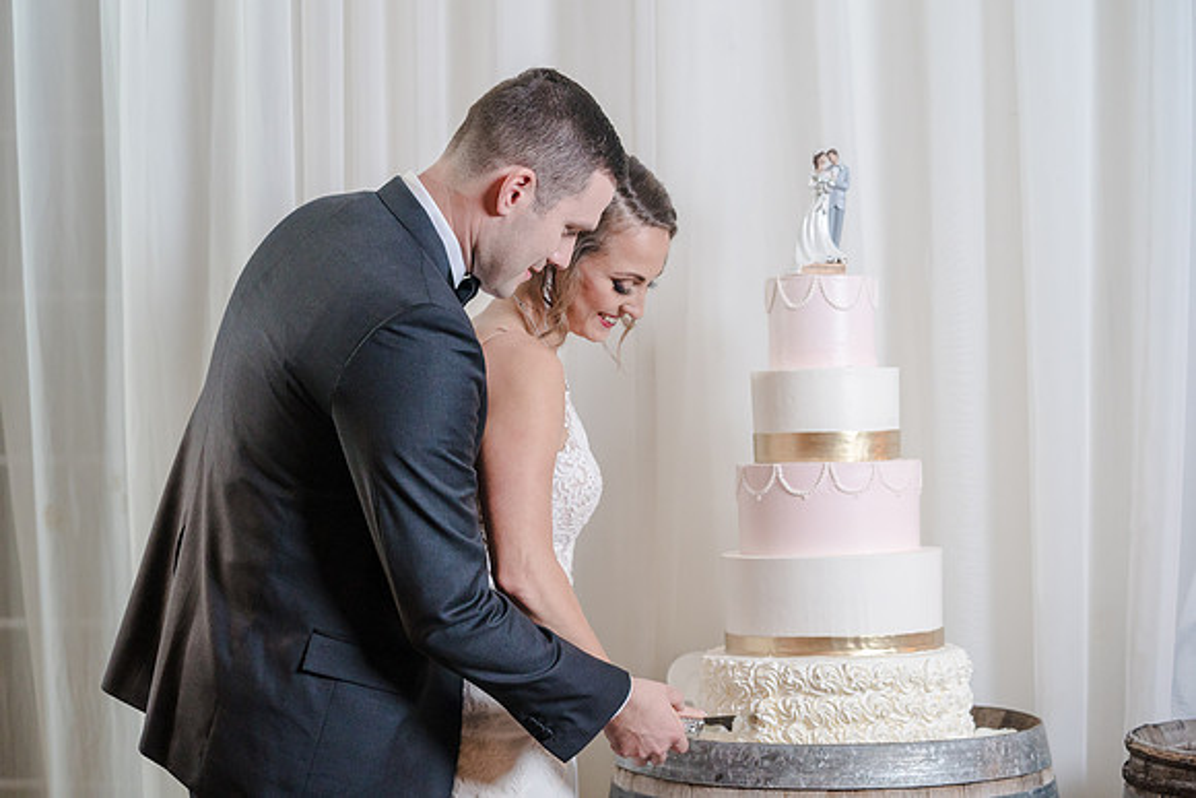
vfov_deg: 18.7
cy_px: 399
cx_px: 598
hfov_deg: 27.7
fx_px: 2426
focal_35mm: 73
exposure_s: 1/200
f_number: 4
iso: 2000
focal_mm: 73
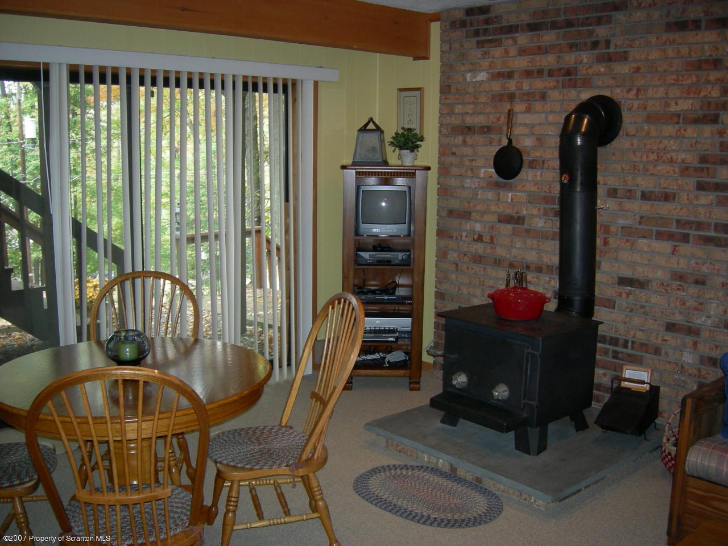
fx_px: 757
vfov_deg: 39.7
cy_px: 273
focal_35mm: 36
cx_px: 364
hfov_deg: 51.4
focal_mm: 7.5
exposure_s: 1/60.1
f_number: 2.7
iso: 137
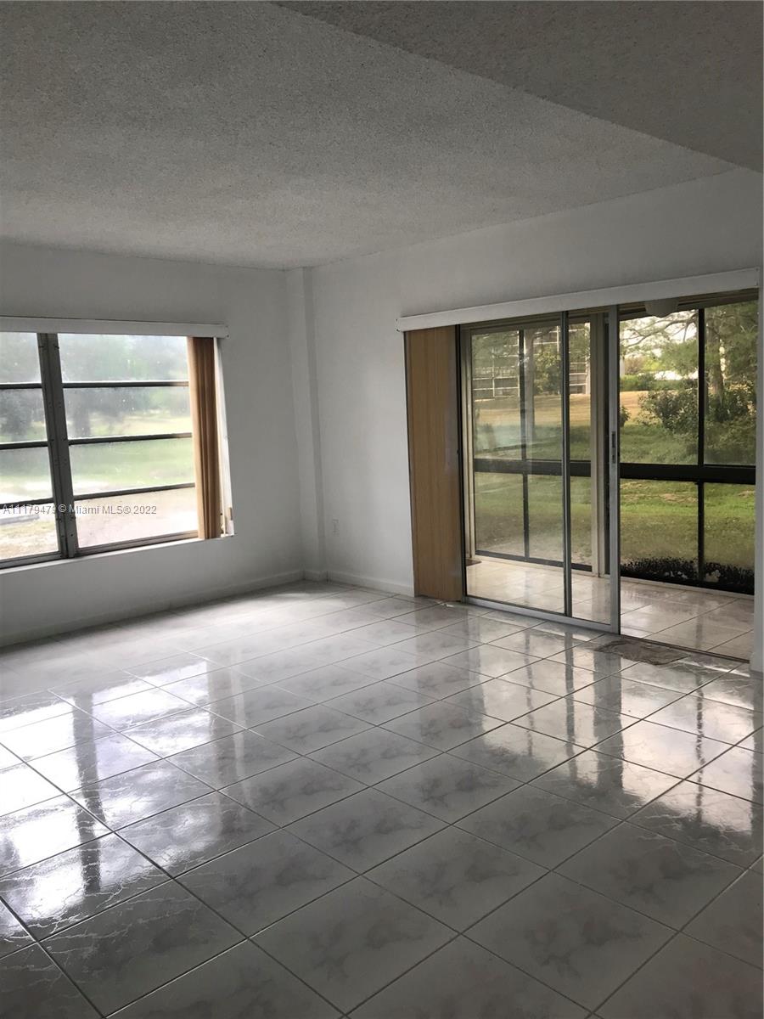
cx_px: 382
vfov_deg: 63.4
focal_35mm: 28
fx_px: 824
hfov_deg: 49.7
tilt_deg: -6.7
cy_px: 510
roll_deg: +2.7
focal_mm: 3.99
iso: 25
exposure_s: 1/120
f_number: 1.8
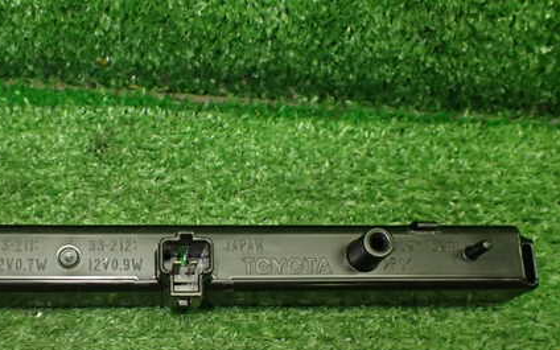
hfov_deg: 43.4
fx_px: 687
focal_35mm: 45
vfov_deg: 28.2
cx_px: 165
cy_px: 265
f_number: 2.3
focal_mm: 5.4
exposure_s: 1/125
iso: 640
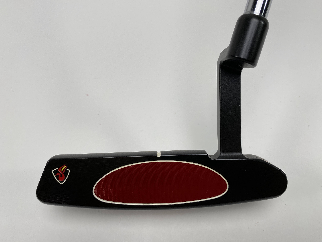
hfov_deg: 65.3
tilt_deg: -62.1
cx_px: 158
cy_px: 119
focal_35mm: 27
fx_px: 251
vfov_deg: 51.3
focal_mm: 4.25
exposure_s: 1/389
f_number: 1.8
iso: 32
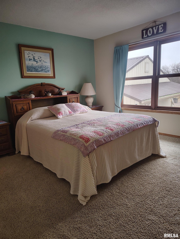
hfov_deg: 56.9
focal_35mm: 24
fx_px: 166
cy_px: 120
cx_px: 90
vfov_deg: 71.5
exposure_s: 1/60
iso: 753
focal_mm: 5.56
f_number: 1.8
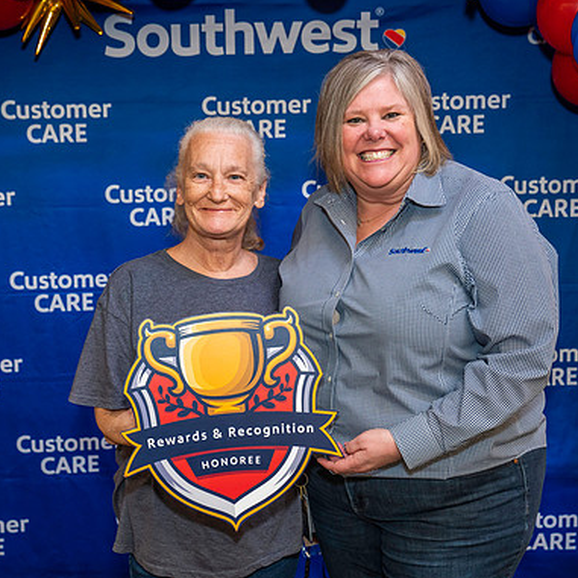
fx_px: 1001
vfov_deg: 32.2
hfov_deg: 32.2
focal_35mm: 53
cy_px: 287
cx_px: 275
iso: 1250
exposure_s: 1/160
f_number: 4
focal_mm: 41
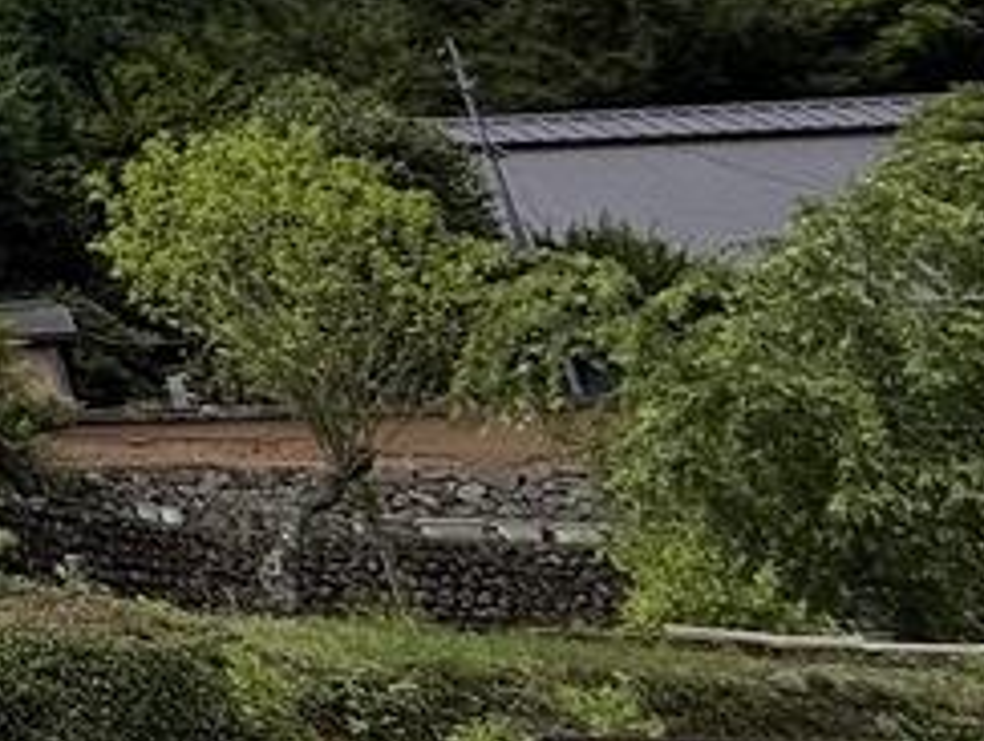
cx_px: -1272
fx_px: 1964
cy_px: -154
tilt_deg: +26.2
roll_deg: -3.1
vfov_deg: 20.0
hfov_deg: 16.0
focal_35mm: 69
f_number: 2.2
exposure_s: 1/1105
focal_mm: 2.22
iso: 20
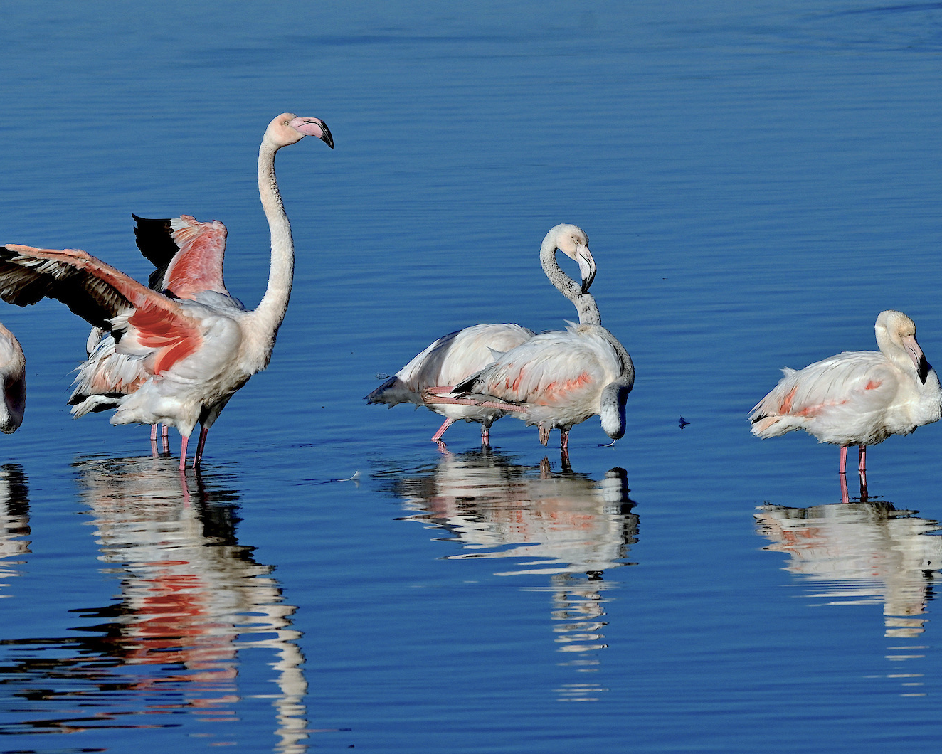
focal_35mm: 452
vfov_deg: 3.4
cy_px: 404
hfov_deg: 4.3
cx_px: 360
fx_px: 12605
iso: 400
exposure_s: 1/3200
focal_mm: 240
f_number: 9
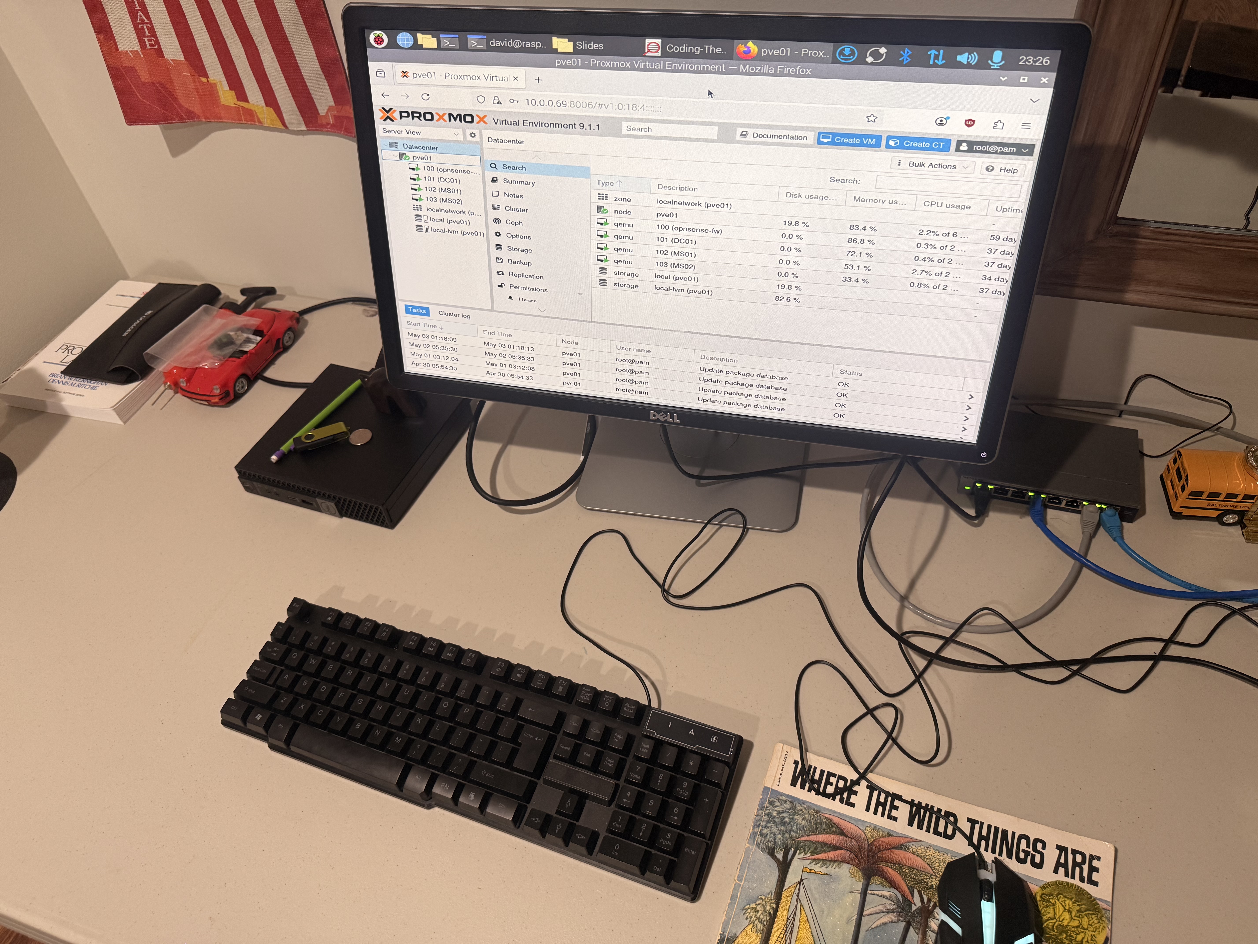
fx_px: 872
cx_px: 629
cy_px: 472
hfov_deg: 71.6
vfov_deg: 56.8
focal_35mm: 24
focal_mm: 6.76
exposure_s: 1/120
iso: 160
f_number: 1.78
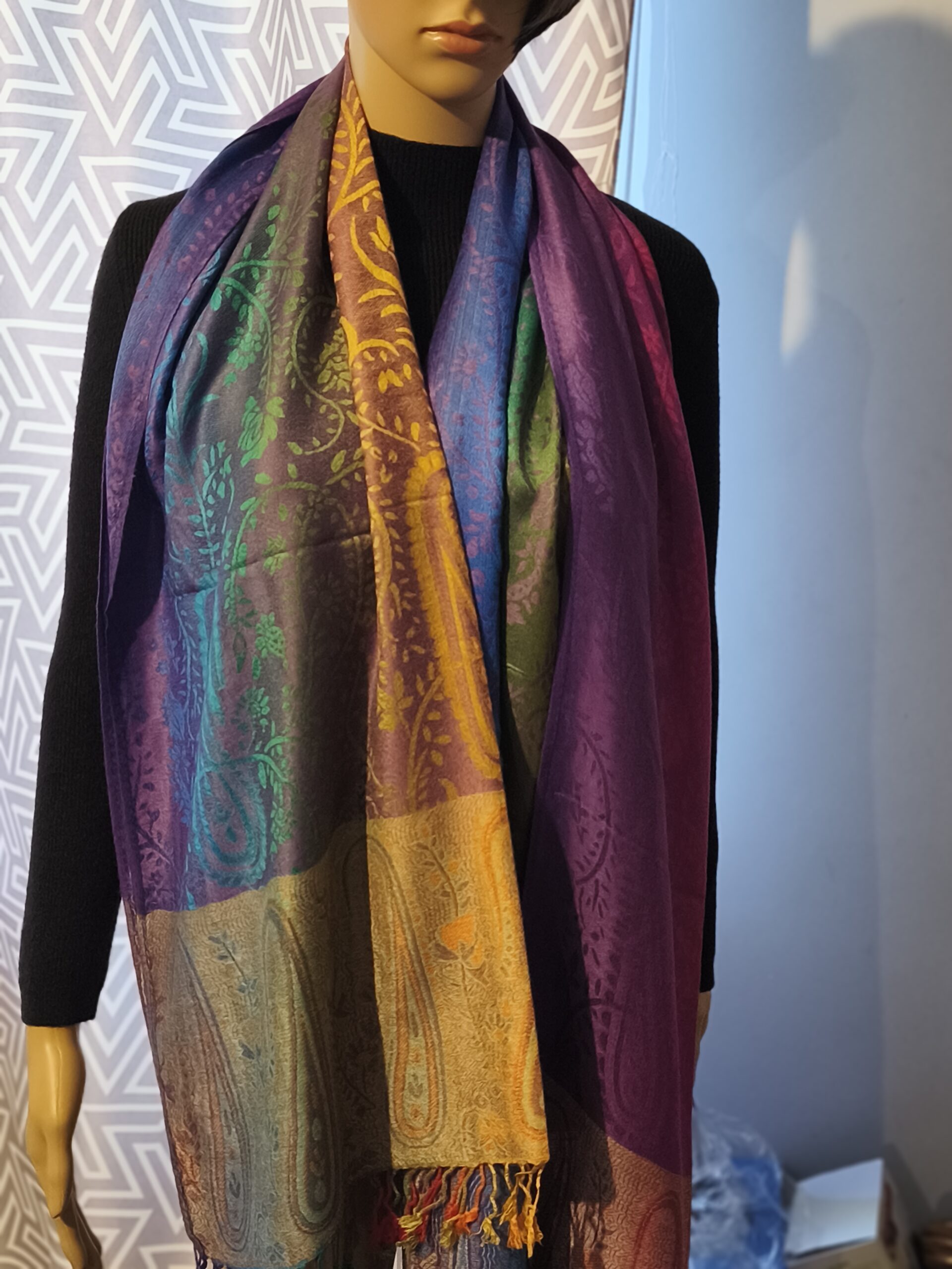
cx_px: 476
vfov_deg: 41.2
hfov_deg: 31.5
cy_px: 634
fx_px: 1687
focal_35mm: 46
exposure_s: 1/50
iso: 640
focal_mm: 6.18
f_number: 1.65
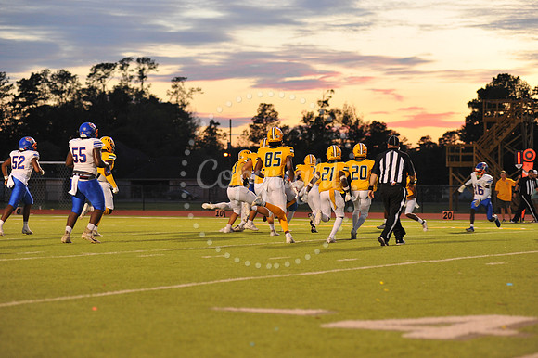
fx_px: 1673
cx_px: 269
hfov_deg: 18.3
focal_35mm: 112
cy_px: 179
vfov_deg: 12.2
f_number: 3.2
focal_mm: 112
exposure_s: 1/250
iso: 1600
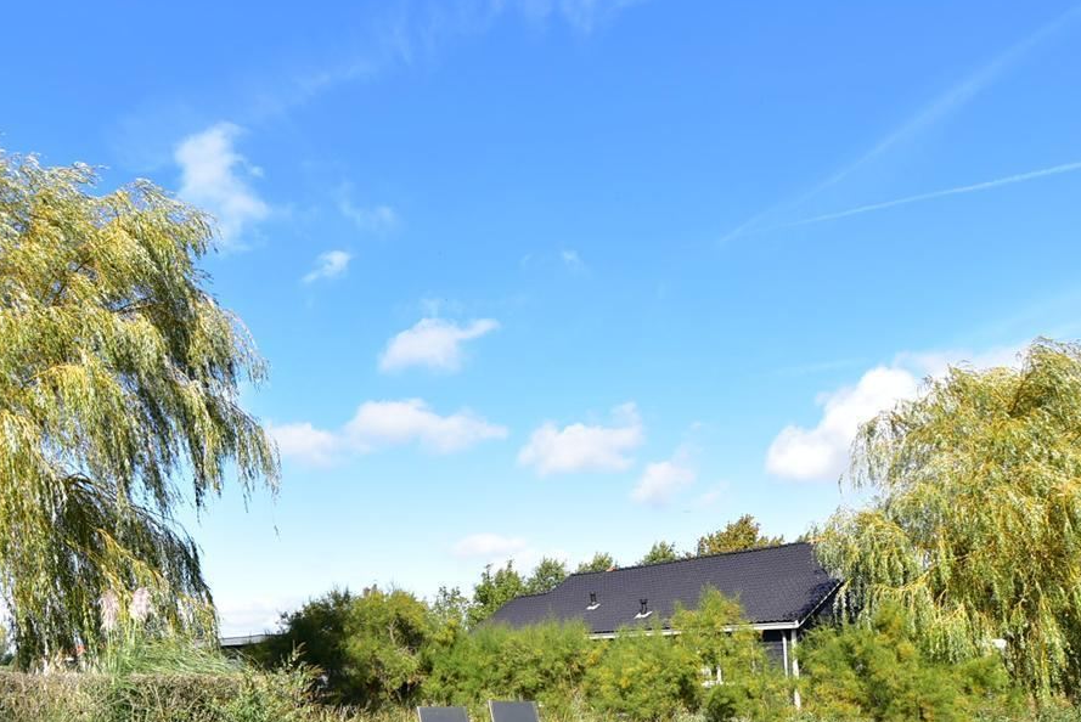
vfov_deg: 45.5
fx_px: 811
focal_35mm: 27
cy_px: 580
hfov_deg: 66.9
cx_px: 447
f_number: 6.3
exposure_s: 1/160
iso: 100
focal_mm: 10
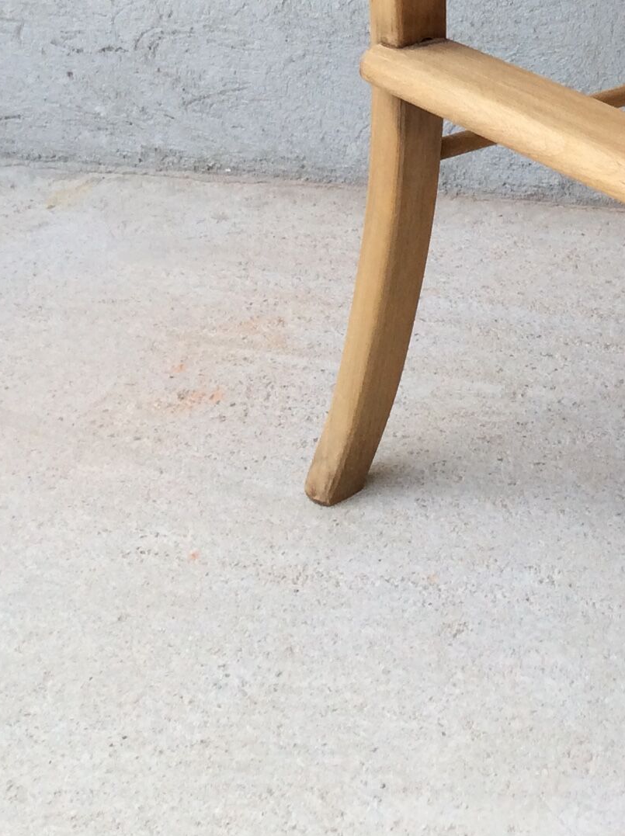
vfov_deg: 23.4
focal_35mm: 77
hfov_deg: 18.4
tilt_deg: -16.1
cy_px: -137
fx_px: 1858
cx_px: 670
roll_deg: +1.1
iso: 32
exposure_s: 1/173
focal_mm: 3.3
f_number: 2.4
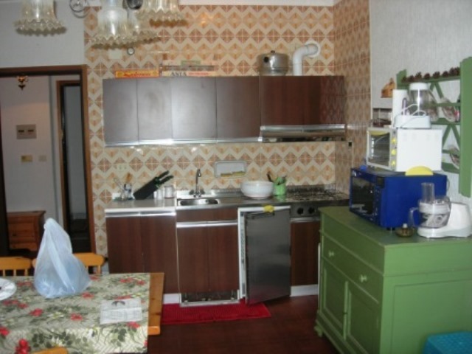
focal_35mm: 38
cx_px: 236
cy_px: 177
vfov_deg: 37.7
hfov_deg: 49.0
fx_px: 518
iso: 64
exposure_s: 1/60.1
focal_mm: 7.8
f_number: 2.8
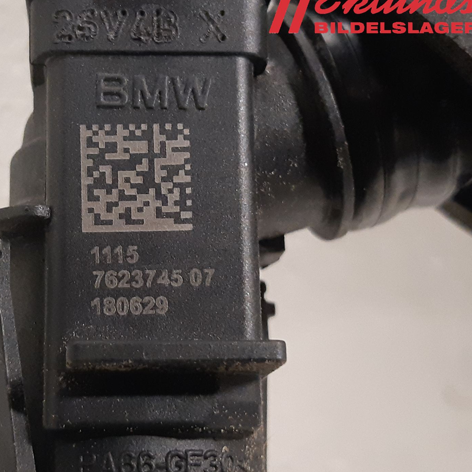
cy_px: 237
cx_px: 129
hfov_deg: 47.0
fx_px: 525
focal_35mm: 34
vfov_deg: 48.5
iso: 250
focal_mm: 3.93
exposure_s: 1/25
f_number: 1.7
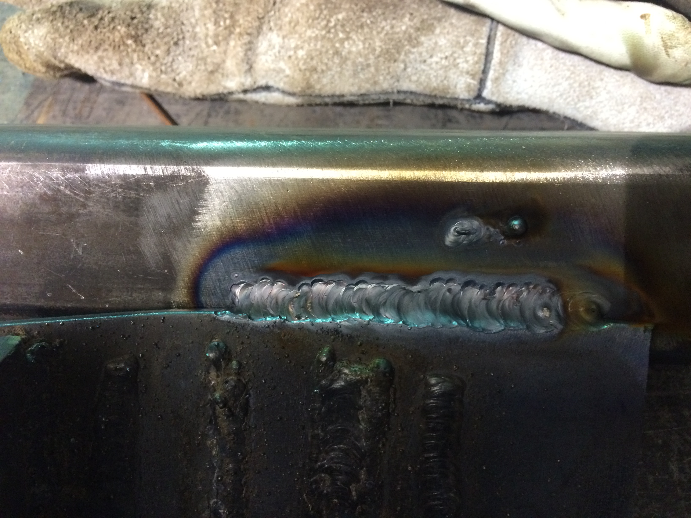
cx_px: 346
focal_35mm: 29
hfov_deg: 61.7
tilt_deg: -63.5
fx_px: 579
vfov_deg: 48.2
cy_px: 259
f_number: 2.2
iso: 250
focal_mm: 4.15
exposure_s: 1/24
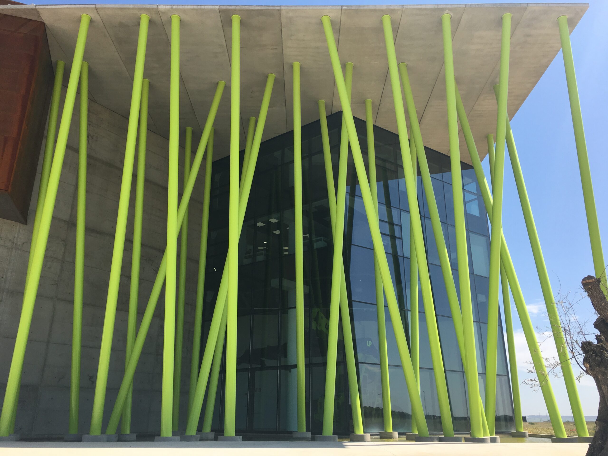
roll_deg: +0.8
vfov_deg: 48.2
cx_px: 304
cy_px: 228
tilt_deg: +20.1
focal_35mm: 29
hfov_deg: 61.7
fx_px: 509
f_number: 2.2
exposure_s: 1/1282
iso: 25
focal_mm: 4.15
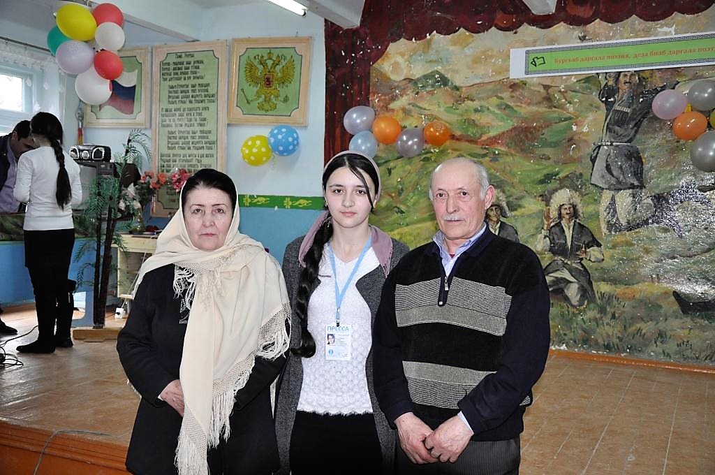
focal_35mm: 38
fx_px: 744
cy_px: 238
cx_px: 358
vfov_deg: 35.4
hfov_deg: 51.3
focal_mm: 25
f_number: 4
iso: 800
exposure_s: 1/60
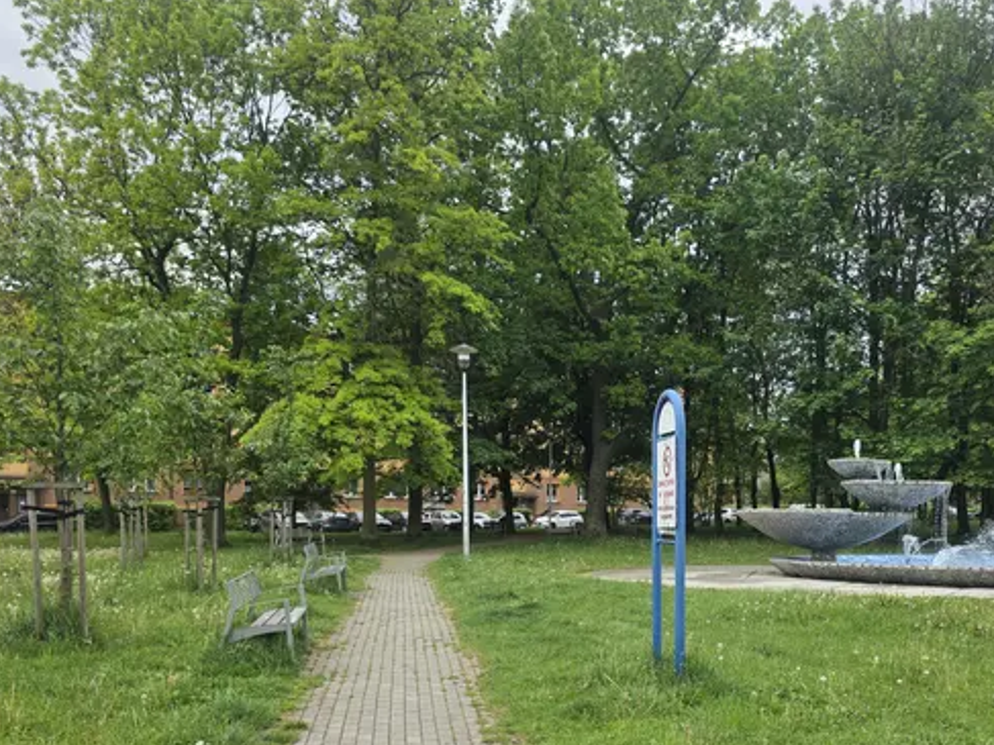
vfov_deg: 40.8
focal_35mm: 34
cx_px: 608
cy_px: 541
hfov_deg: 53.5
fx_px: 976
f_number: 1.7
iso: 32
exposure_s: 1/359
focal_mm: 6.3
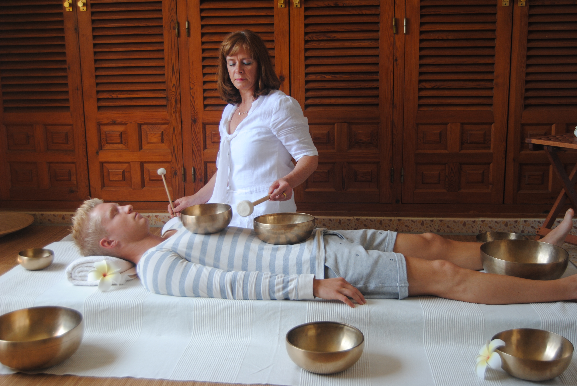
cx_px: 288
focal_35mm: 42
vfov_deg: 32.0
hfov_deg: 46.3
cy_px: 193
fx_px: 674
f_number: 4
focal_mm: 28
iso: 200
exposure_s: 1/60
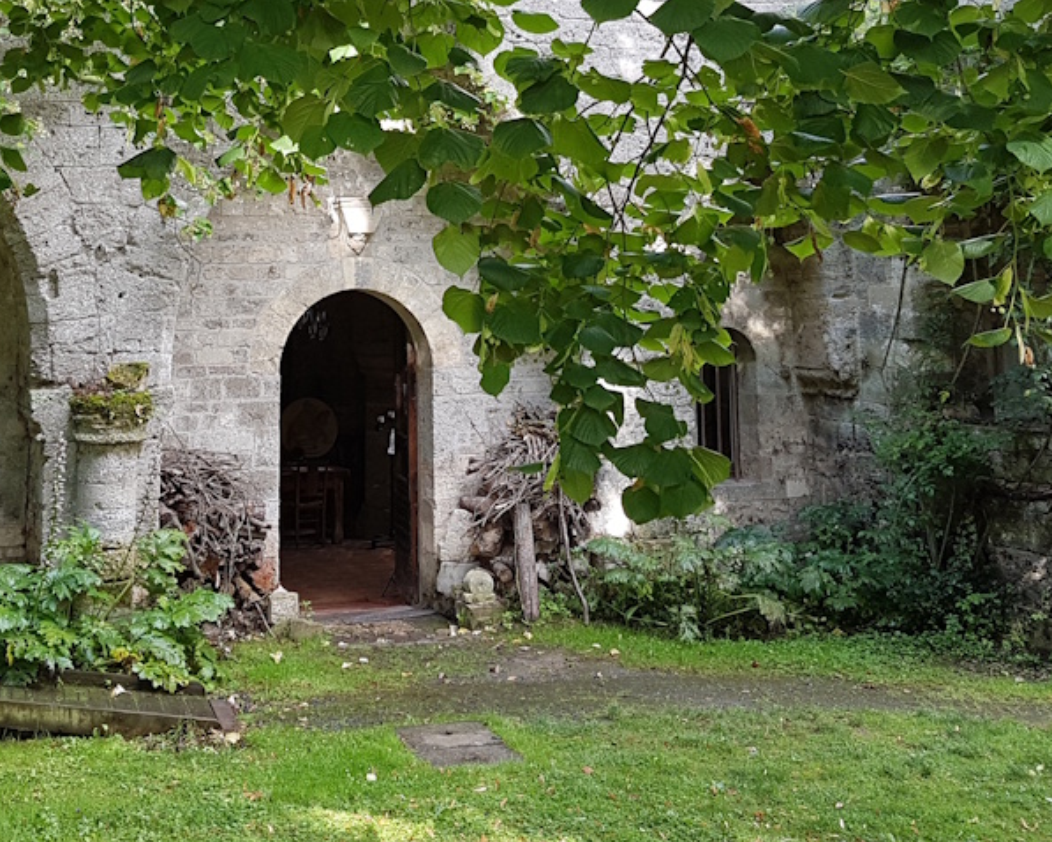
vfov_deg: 28.7
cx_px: 411
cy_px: 107
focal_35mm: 51
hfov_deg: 36.5
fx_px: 1588
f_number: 1.7
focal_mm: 4.2
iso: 40
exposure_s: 1/100
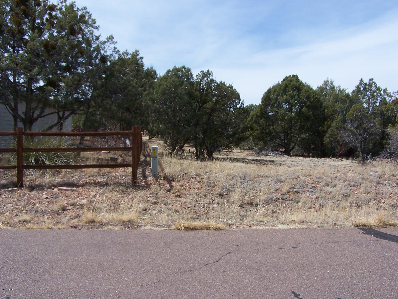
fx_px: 437
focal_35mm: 38
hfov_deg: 49.0
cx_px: 199
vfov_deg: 37.7
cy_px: 150
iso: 80
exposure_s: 1/750
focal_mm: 6.3
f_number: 4
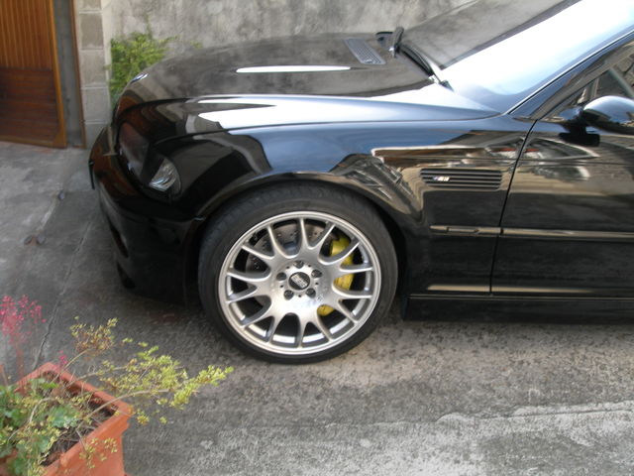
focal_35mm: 38
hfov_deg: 49.0
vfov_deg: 37.7
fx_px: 696
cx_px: 317
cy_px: 238
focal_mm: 7.8
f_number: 4.8
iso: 50
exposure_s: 1/34.8
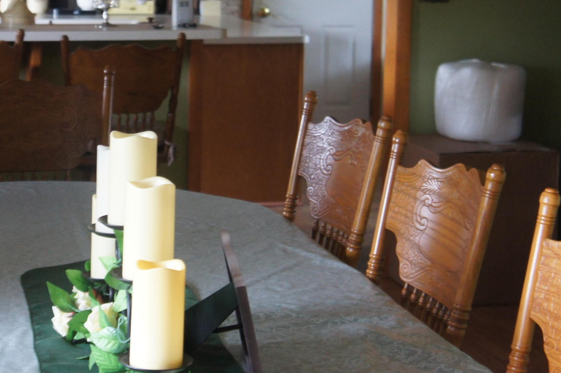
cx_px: 171
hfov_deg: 20.5
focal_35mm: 99
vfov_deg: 13.7
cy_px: 81
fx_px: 1542
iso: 1250
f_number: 4.5
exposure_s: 1/60
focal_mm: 33
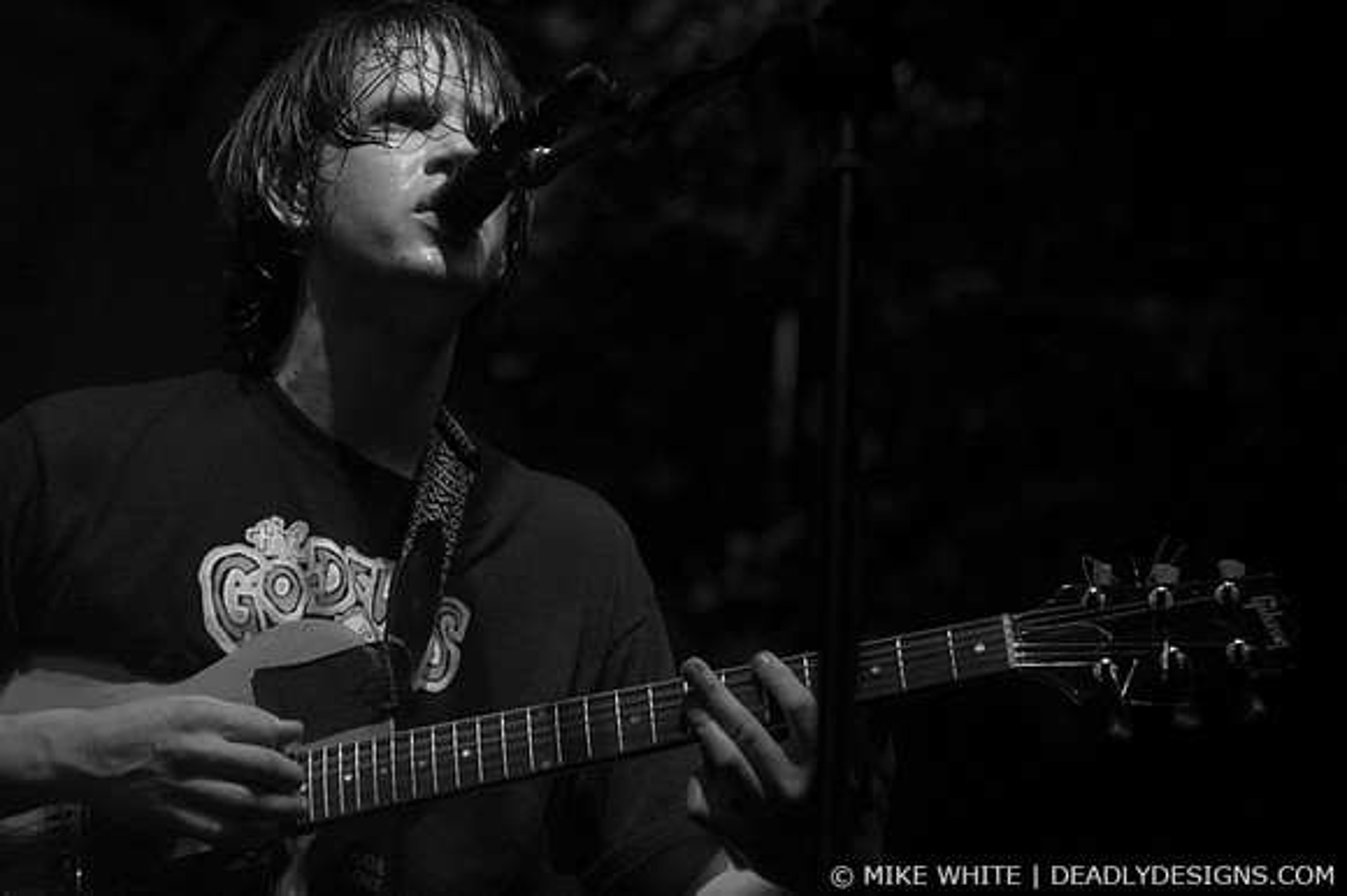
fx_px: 3926
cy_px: 448
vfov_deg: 13.0
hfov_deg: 19.5
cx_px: 674
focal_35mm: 105
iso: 800
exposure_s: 1/320
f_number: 3.2
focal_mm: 70
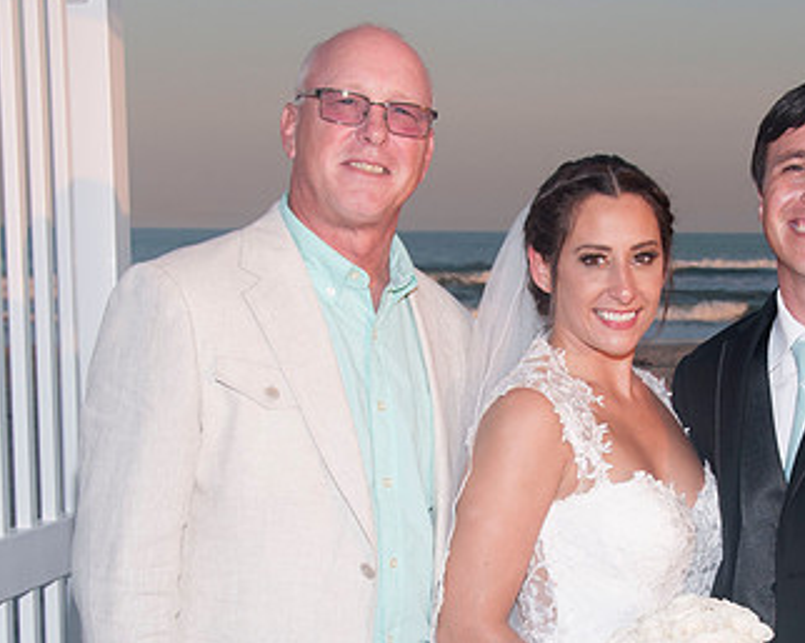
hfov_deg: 21.1
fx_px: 2142
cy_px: 504
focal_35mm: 90
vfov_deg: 16.9
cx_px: 589
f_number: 8
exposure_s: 1/250
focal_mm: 32
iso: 100
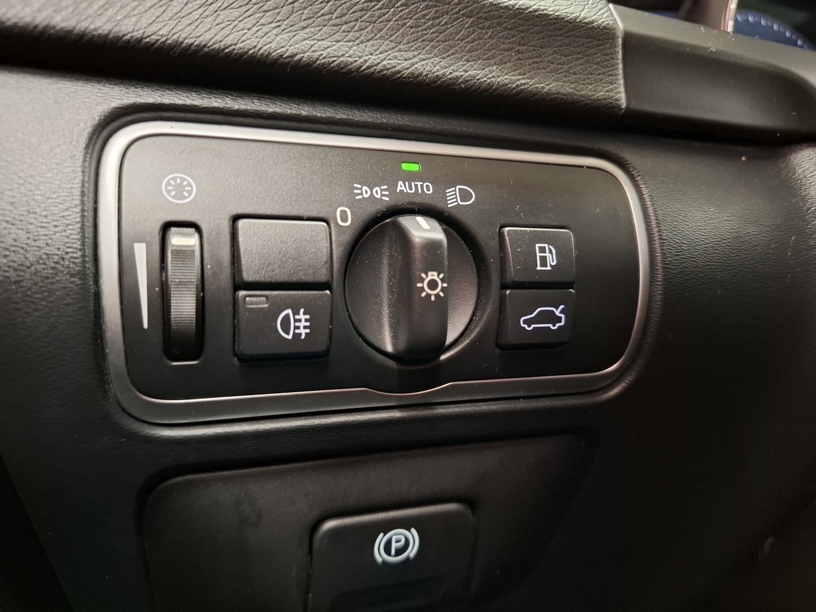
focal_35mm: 23
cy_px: 306
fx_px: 542
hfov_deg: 73.9
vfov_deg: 58.9
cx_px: 408
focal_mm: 5.54
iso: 800
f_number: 1.8
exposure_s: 1/24
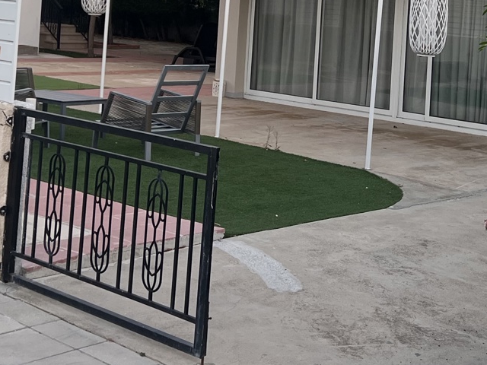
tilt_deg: -0.7
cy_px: -21
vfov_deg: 18.3
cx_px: 276
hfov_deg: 25.0
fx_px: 1097
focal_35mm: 78
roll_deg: -3.8
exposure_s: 1/297
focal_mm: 5.7
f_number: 1.5
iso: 50
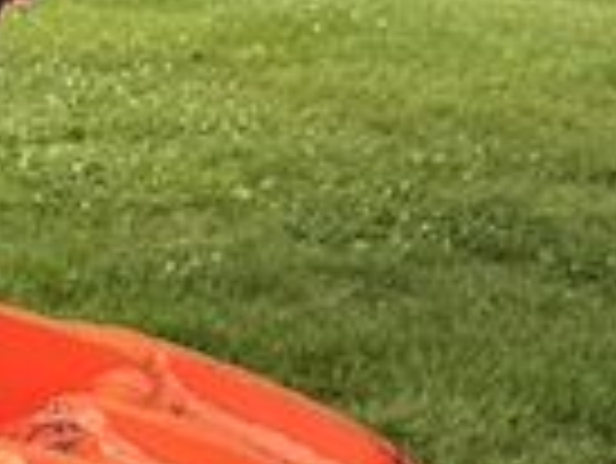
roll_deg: -5.2
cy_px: 730
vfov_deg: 10.2
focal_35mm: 140
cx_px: -292
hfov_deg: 13.3
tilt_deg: -24.6
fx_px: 2494
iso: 80
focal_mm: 6.76
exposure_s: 1/521
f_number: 1.78
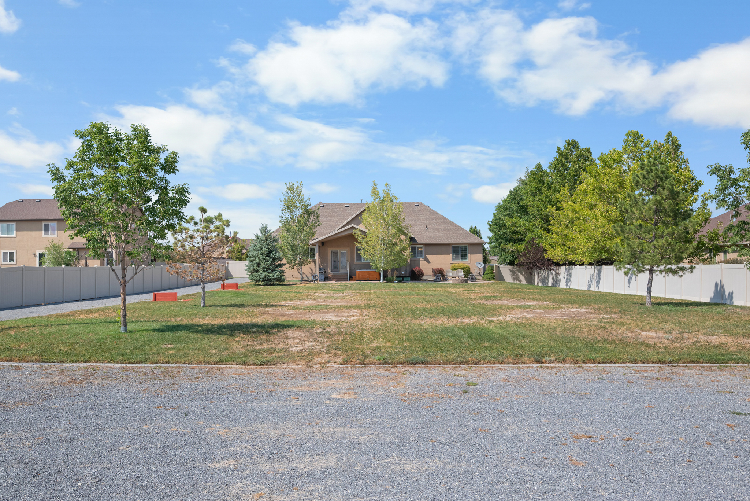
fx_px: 625
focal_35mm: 30
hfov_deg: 61.9
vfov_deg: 43.6
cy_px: 250
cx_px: 375
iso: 800
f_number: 8
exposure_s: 1/1000
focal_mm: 30
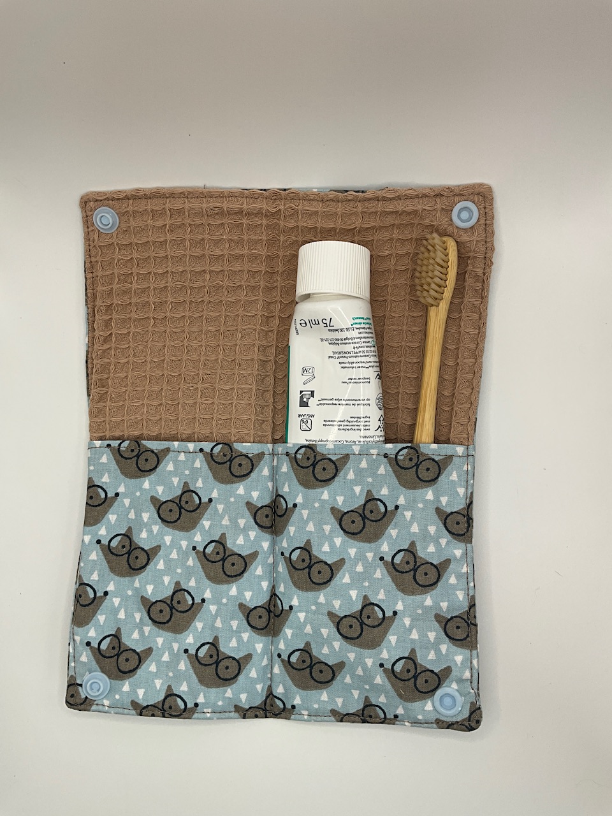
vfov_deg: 61.7
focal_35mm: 29
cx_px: 306
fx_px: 684
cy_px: 408
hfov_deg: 48.2
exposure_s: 1/265
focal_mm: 3
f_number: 1.8
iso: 25
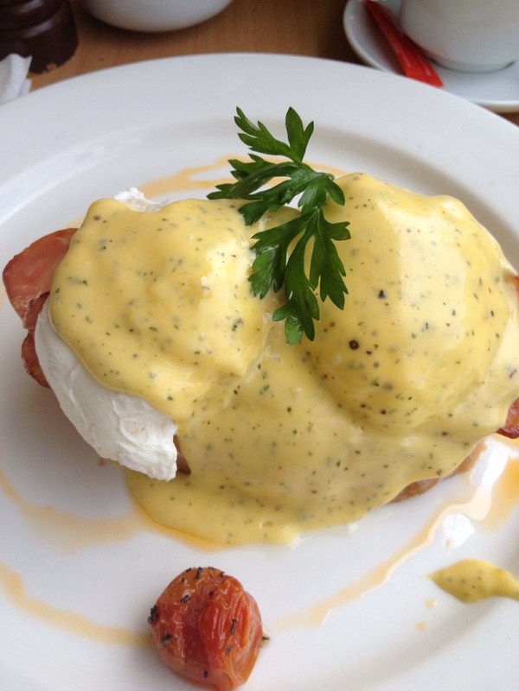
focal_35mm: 35
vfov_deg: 52.6
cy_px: 346
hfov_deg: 40.7
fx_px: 700
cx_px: 260
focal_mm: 4.28
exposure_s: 1/302
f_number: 2.4
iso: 50
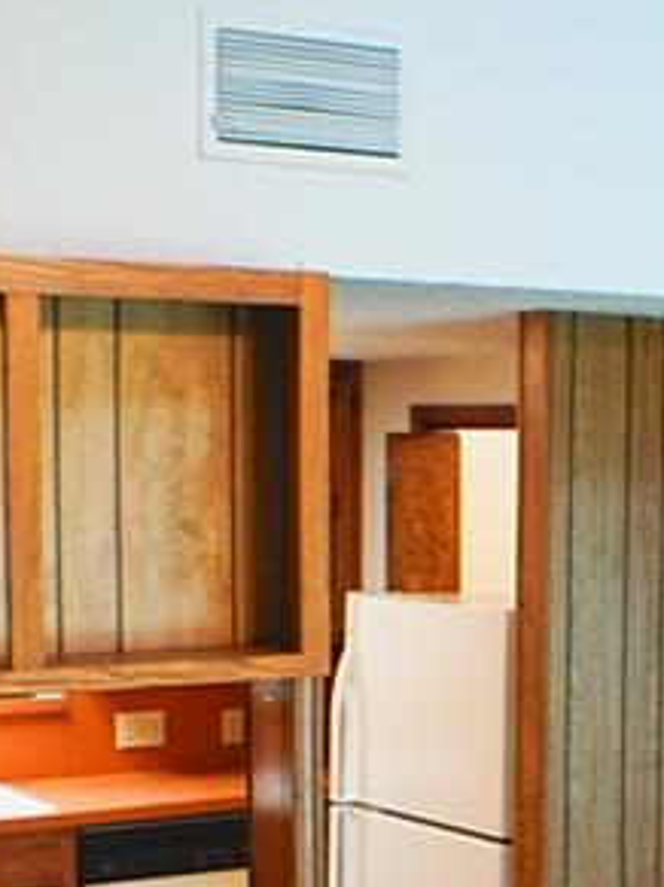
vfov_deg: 18.5
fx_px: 2687
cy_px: 742
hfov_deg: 13.6
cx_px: 841
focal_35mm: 105
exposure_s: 1/30
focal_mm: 31
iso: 640
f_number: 5.6
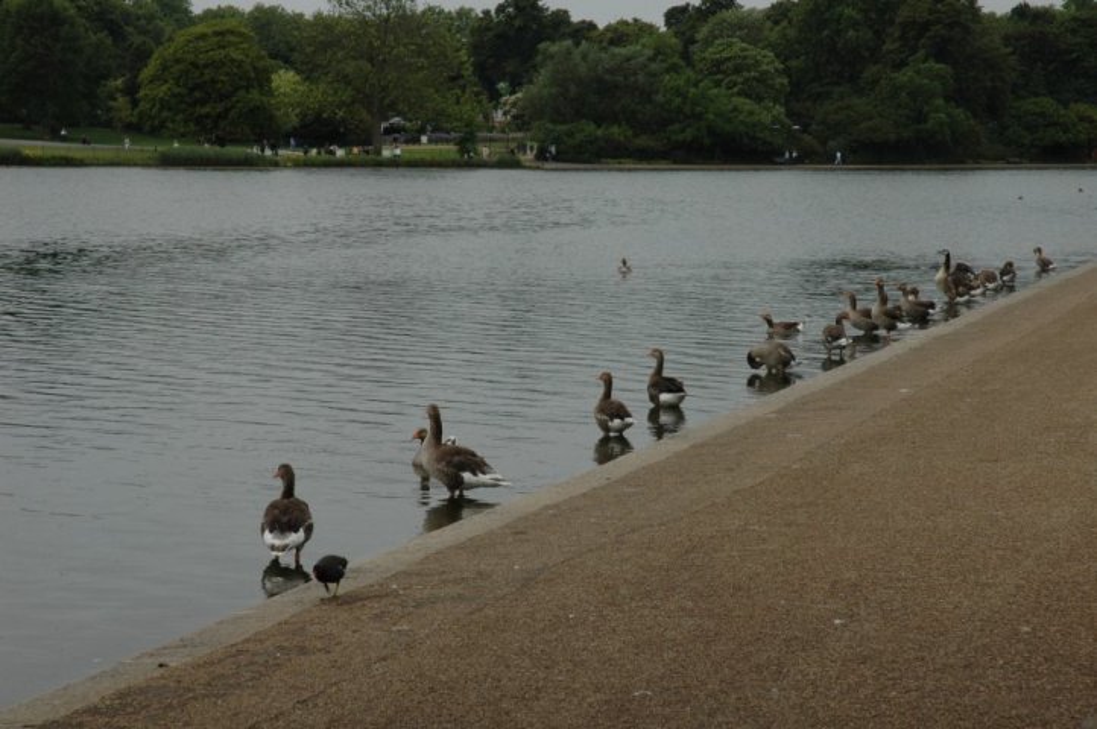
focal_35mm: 93
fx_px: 2831
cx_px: 548
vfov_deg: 14.7
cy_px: 364
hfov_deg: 21.9
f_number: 11
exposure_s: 1/250
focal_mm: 62
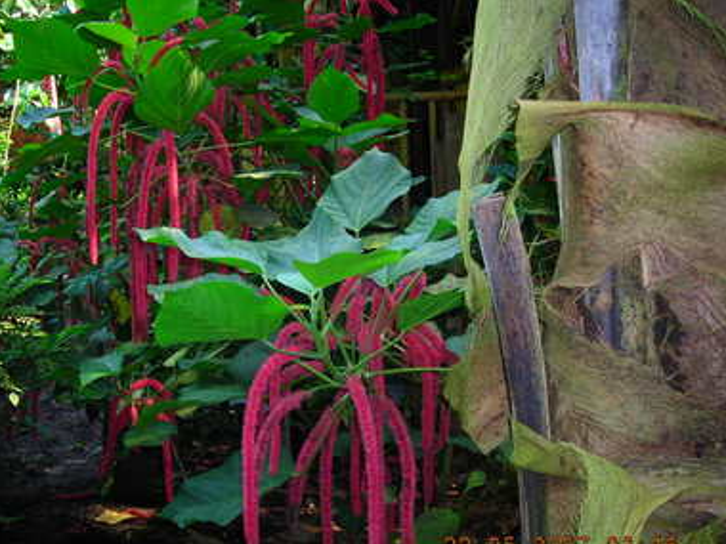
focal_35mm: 44
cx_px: 323
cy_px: 298
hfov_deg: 42.9
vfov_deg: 32.9
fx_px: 923
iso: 56
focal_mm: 6.3
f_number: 3.2
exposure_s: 1/60.1
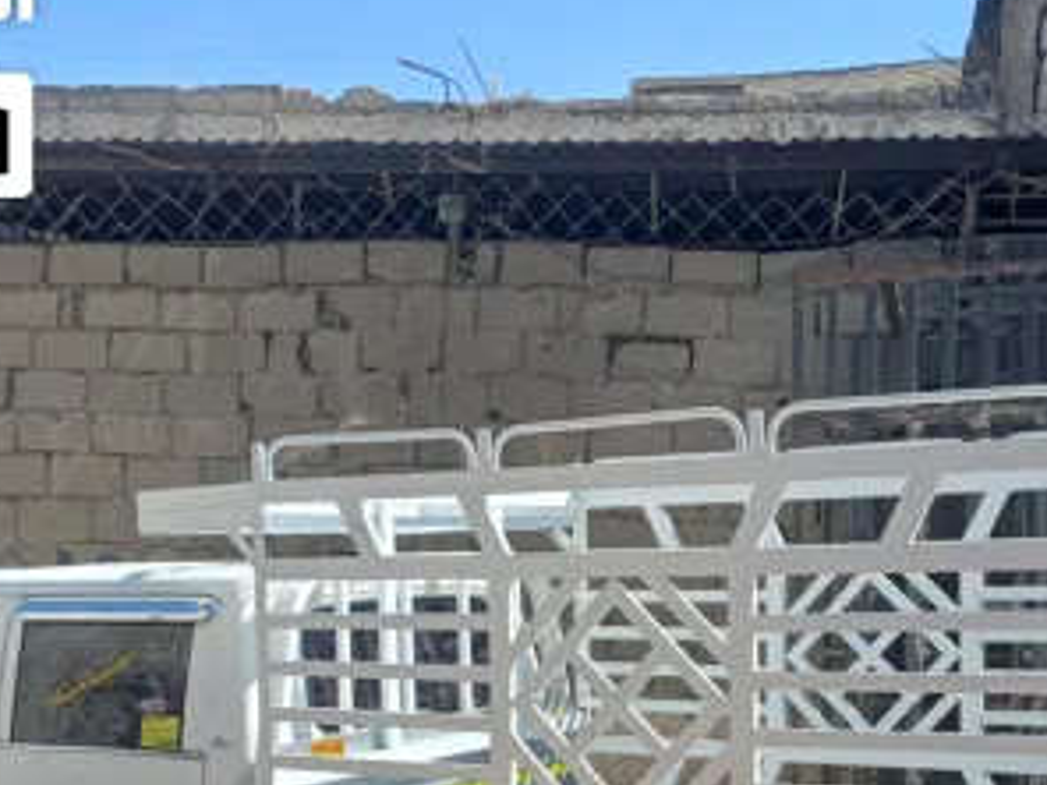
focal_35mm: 54
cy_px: 707
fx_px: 1633
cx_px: 566
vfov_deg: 26.1
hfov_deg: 35.5
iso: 50
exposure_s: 1/837
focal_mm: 4.65
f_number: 1.8
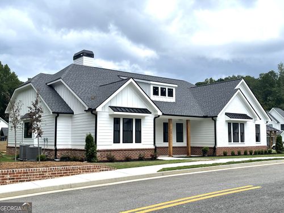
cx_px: 142
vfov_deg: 37.7
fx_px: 312
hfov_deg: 49.0
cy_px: 106
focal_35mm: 38
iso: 32
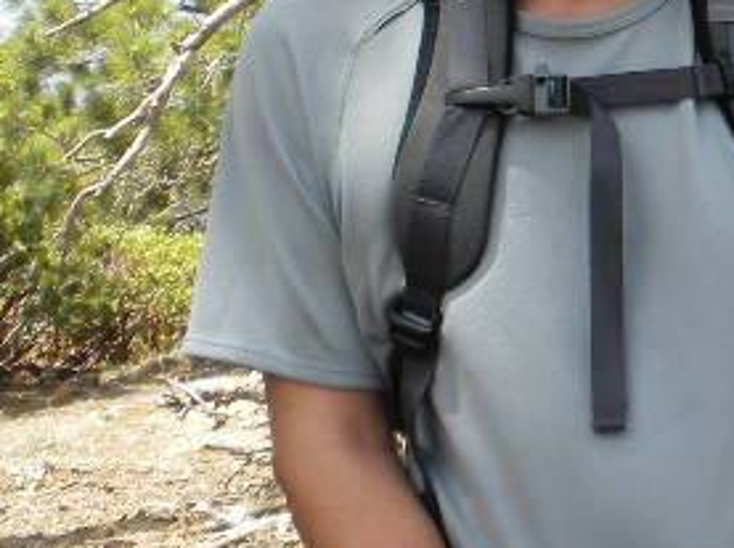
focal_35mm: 137
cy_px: 32
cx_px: 1124
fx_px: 2901
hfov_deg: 13.5
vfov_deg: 10.7
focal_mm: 6.6
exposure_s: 1/240
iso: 64
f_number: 3.5
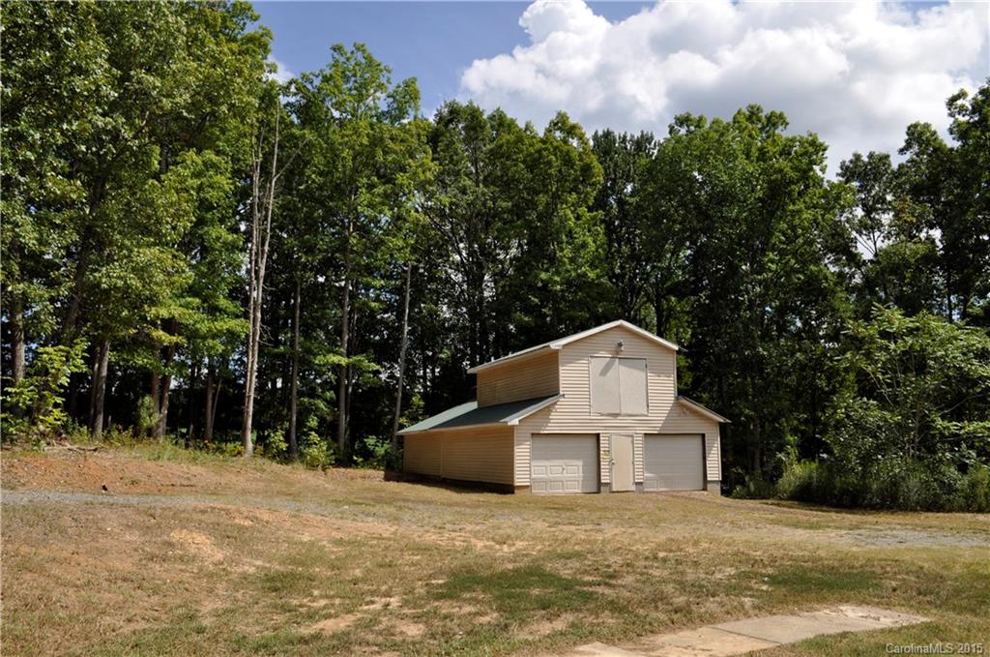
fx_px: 741
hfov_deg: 67.5
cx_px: 495
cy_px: 328
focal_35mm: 27
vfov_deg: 47.8
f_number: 9
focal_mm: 18
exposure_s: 1/400
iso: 200
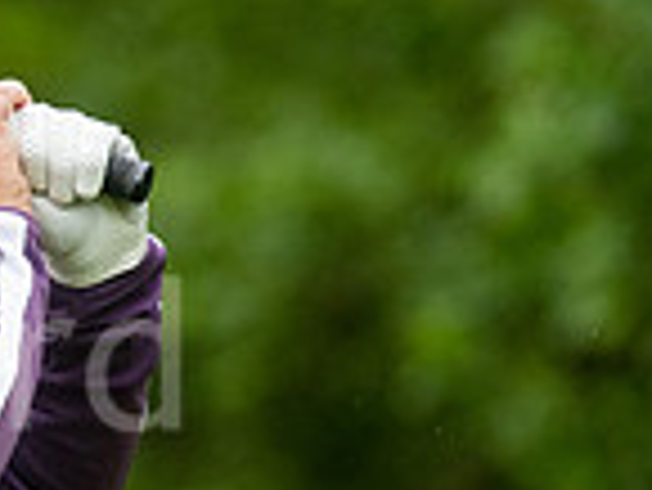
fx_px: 32631
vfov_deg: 0.9
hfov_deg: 1.1
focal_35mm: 1731
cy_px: 398
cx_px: -391
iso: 1600
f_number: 4
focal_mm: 300
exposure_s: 1/1600
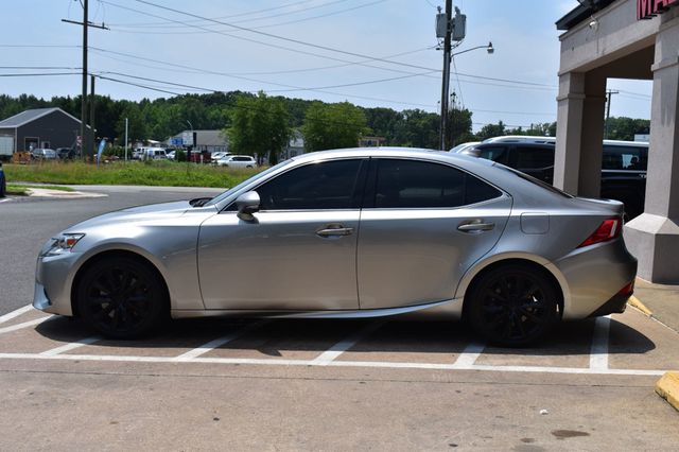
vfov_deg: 30.8
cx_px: 340
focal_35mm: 44
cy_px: 226
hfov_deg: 45.0
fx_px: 820
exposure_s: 1/500
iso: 200
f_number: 11
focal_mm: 29
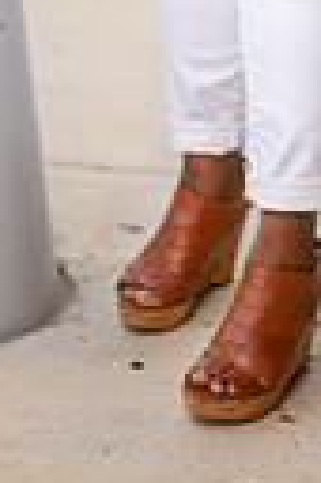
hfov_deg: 7.8
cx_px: 285
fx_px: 2360
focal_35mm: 176
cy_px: -317
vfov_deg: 11.1
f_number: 1.8
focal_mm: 50
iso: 320
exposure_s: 1/2500
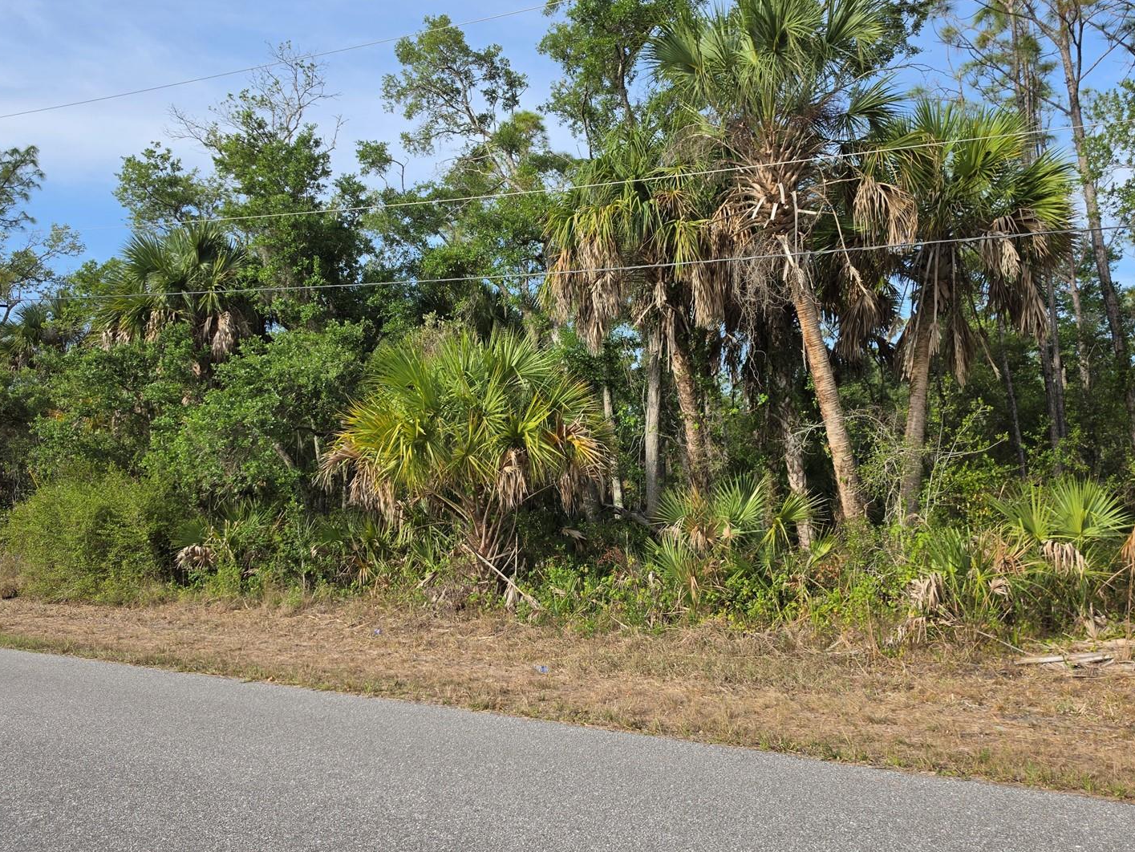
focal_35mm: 26
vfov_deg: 53.1
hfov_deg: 67.3
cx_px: 580
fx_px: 853
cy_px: 428
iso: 64
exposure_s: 1/3768
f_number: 1.4
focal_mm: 6.5
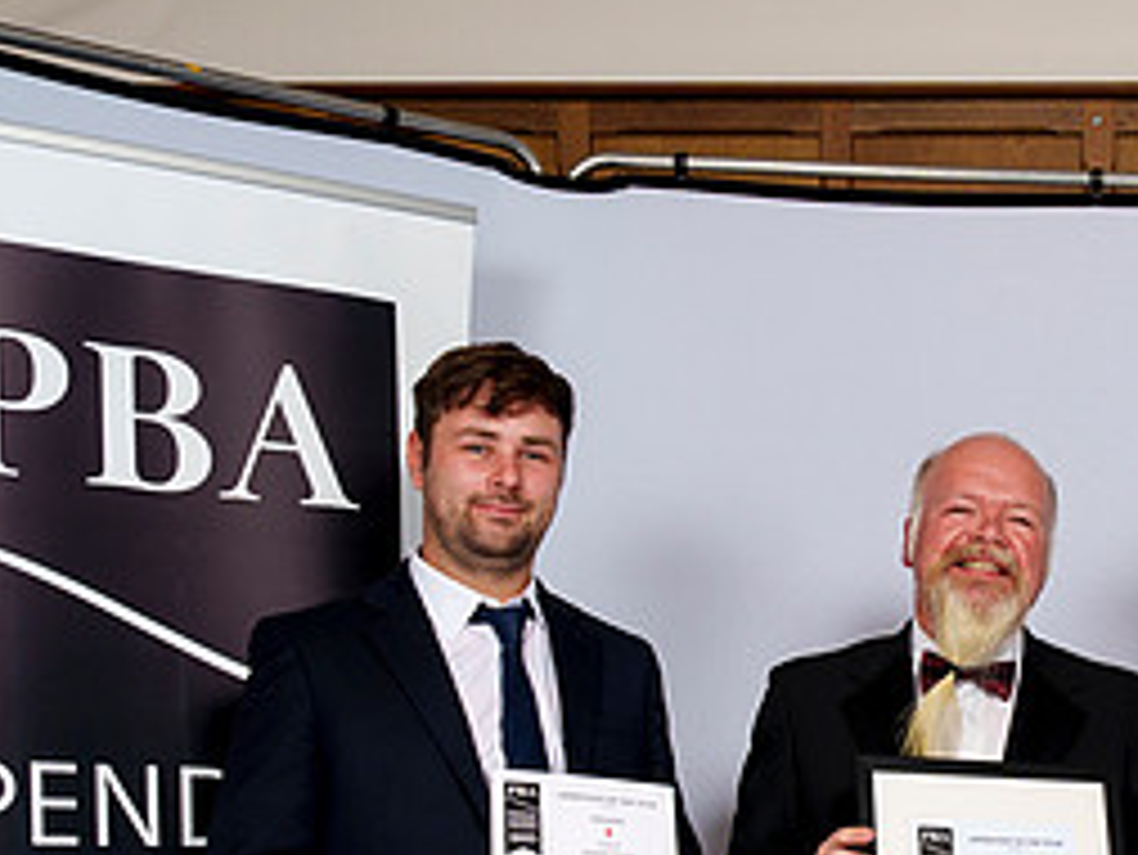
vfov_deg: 18.6
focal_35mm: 76
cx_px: 1216
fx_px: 2500
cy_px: 970
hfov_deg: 24.2
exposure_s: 1/125
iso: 100
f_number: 8
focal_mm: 30
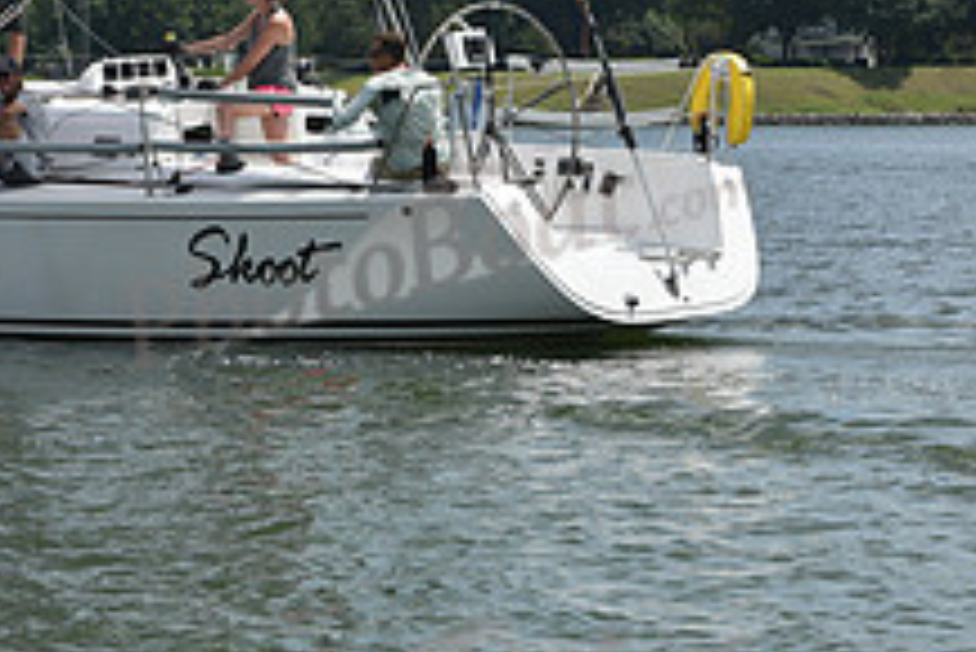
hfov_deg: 10.8
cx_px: -108
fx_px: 5073
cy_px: 83
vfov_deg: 7.3
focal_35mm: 187
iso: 320
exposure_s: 1/1000
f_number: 10
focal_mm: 70
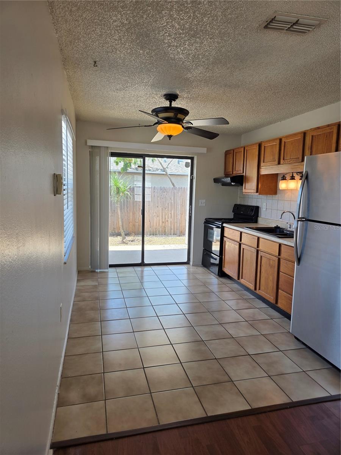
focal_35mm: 23
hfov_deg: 58.9
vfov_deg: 73.9
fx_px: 302
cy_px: 228
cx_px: 170
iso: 20
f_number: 1.7
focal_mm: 6.3
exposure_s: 1/120
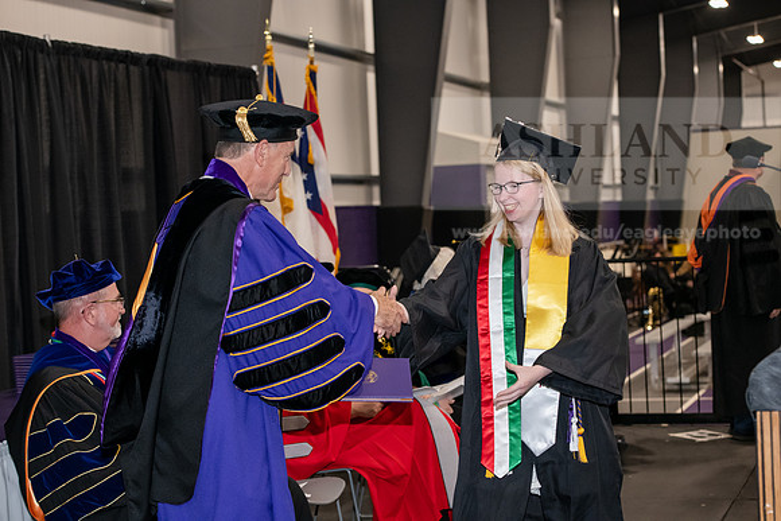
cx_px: 390
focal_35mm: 70
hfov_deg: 28.8
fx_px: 1519
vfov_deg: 19.5
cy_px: 260
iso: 2500
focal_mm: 70
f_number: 5
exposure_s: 1/200
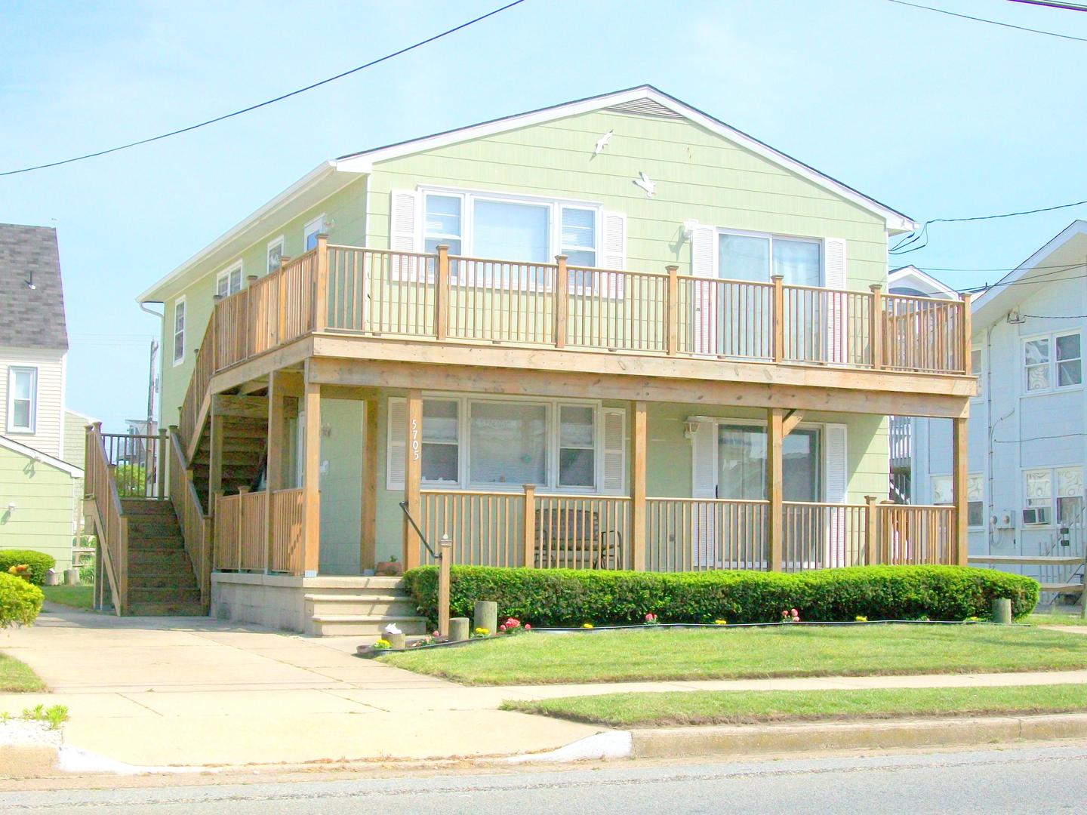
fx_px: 1758
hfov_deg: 34.3
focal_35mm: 56
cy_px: 408
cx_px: 544
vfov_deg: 26.1
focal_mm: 9.4
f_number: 5.9
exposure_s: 1/400
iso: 64
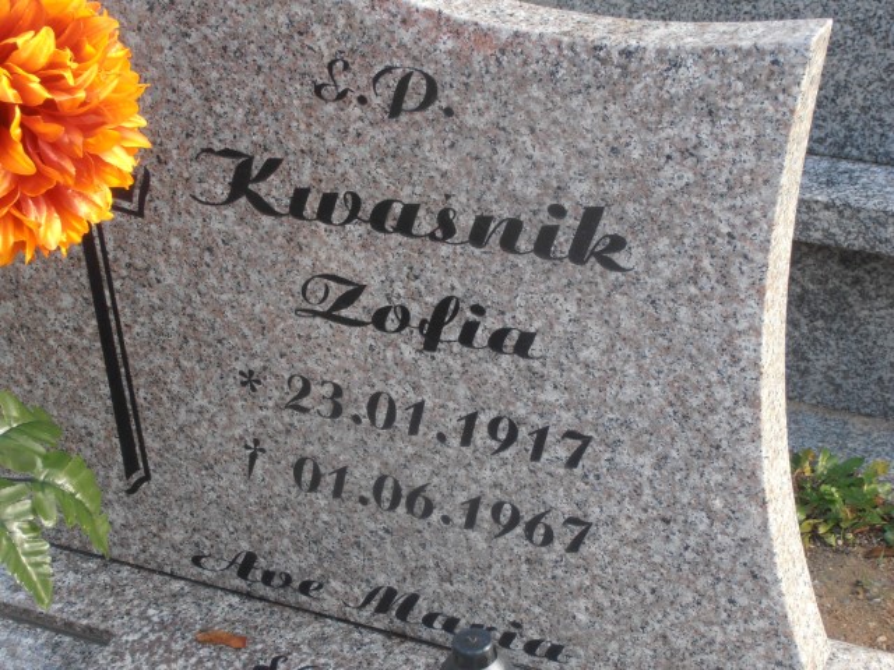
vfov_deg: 16.8
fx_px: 2273
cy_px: 335
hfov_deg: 22.3
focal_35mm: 88
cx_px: 447
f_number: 5.1
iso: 80
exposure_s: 1/80
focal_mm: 15.51
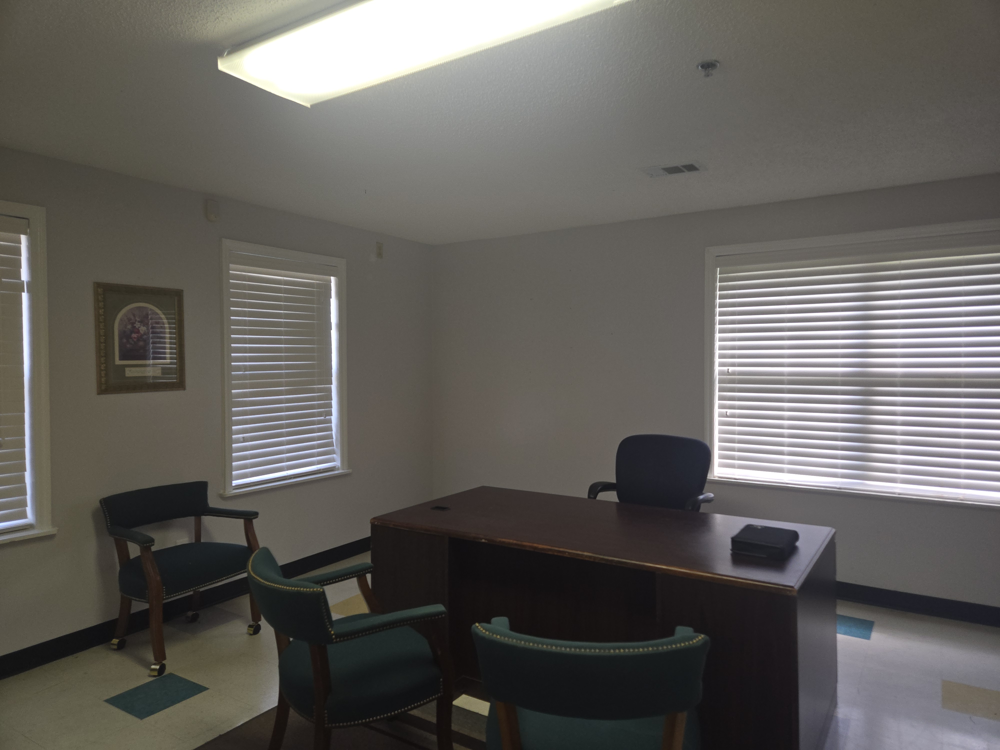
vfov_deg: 58.9
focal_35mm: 23
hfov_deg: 73.9
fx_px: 664
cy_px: 375
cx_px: 500
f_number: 1.8
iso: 64
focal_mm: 5.4
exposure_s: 1/60
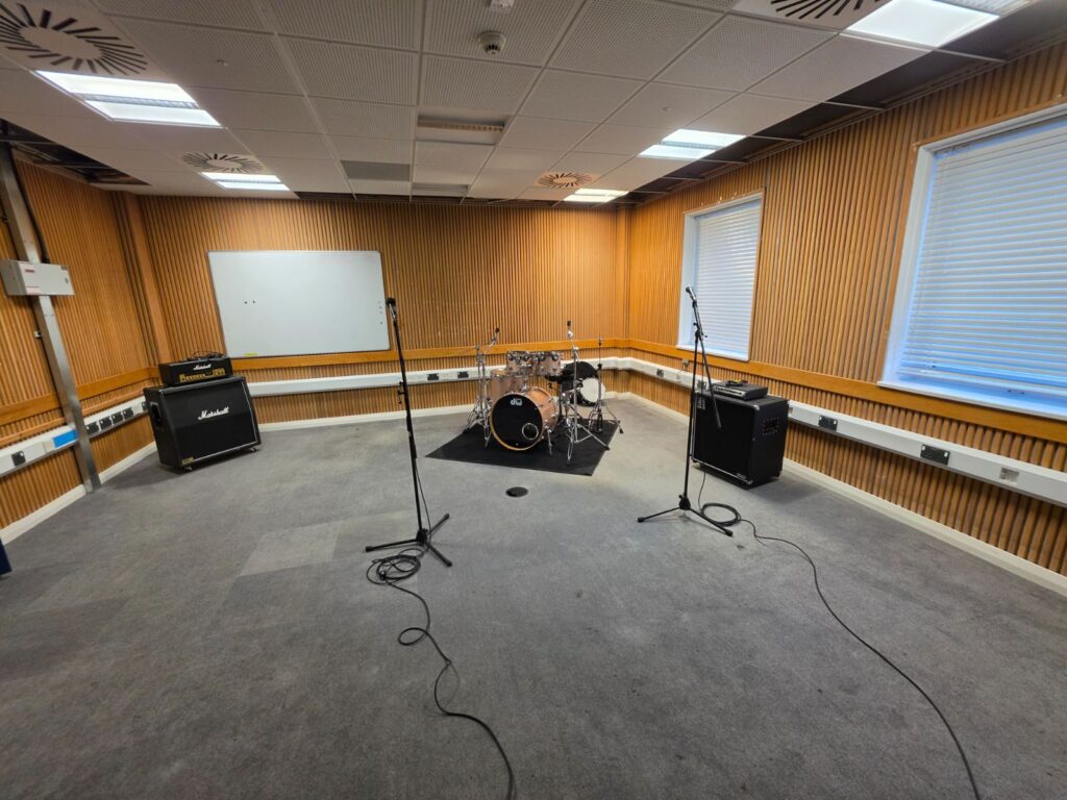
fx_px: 401
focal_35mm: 13
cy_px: 400
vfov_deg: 89.9
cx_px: 534
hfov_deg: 106.2
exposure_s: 1/50
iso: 160
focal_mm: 2.2
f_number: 1.9
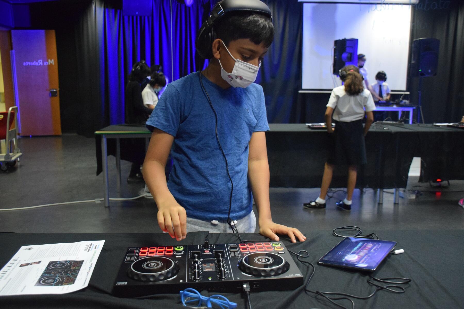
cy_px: 154
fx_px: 425
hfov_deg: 57.2
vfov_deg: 40.0
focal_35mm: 33
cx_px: 232
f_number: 3.5
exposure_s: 1/60
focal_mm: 22
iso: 3200
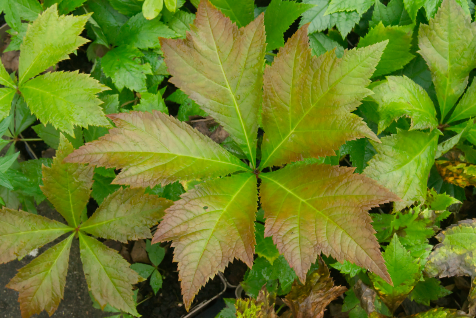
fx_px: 892
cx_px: 238
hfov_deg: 29.9
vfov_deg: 20.2
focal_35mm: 68
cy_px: 159
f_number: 13
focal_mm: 45
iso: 3200
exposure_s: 1/25
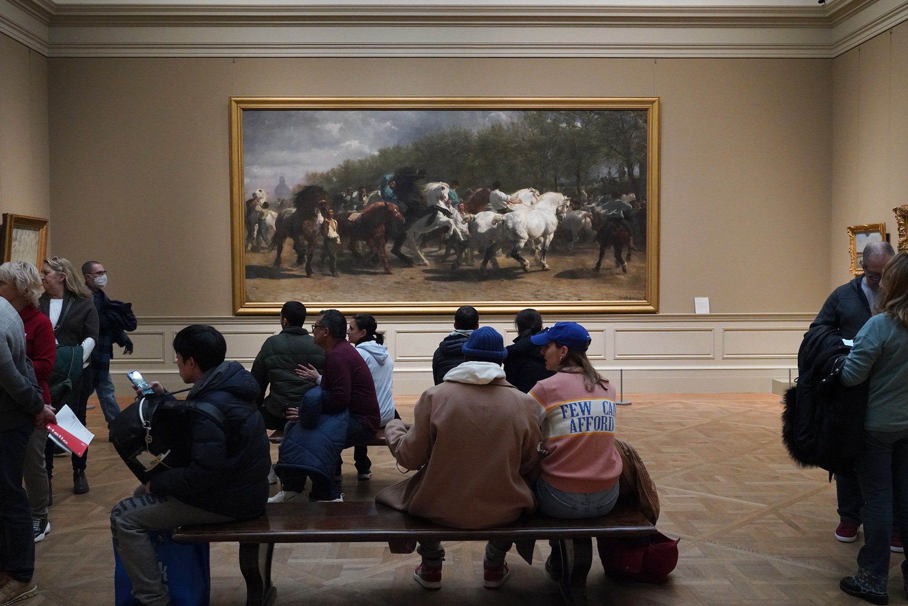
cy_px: 303
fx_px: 832
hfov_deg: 57.2
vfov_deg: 40.0
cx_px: 454
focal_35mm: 33
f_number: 5
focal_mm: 33
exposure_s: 1/100
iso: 8000
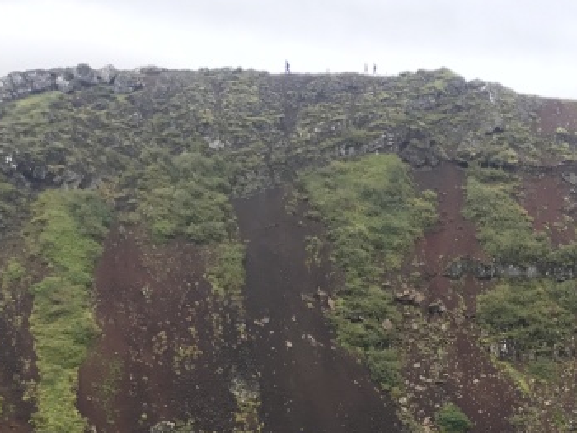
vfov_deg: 21.8
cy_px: 473
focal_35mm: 64
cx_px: 608
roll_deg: -2.6
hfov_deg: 28.0
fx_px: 1068
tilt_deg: -15.8
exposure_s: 1/100
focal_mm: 3.99
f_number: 1.8
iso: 25
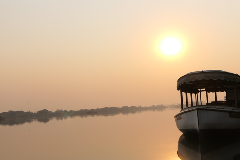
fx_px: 320
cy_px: 80
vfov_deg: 28.1
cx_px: 120
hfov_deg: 41.1
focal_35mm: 48
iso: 125
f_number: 4
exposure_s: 1/1000
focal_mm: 17.5
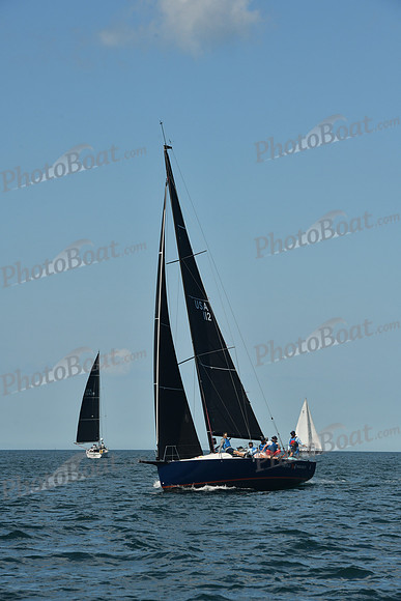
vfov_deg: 17.1
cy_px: 300
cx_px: 200
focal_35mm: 120
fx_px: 2004
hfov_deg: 11.4
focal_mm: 120
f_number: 10
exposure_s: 1/640
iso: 320
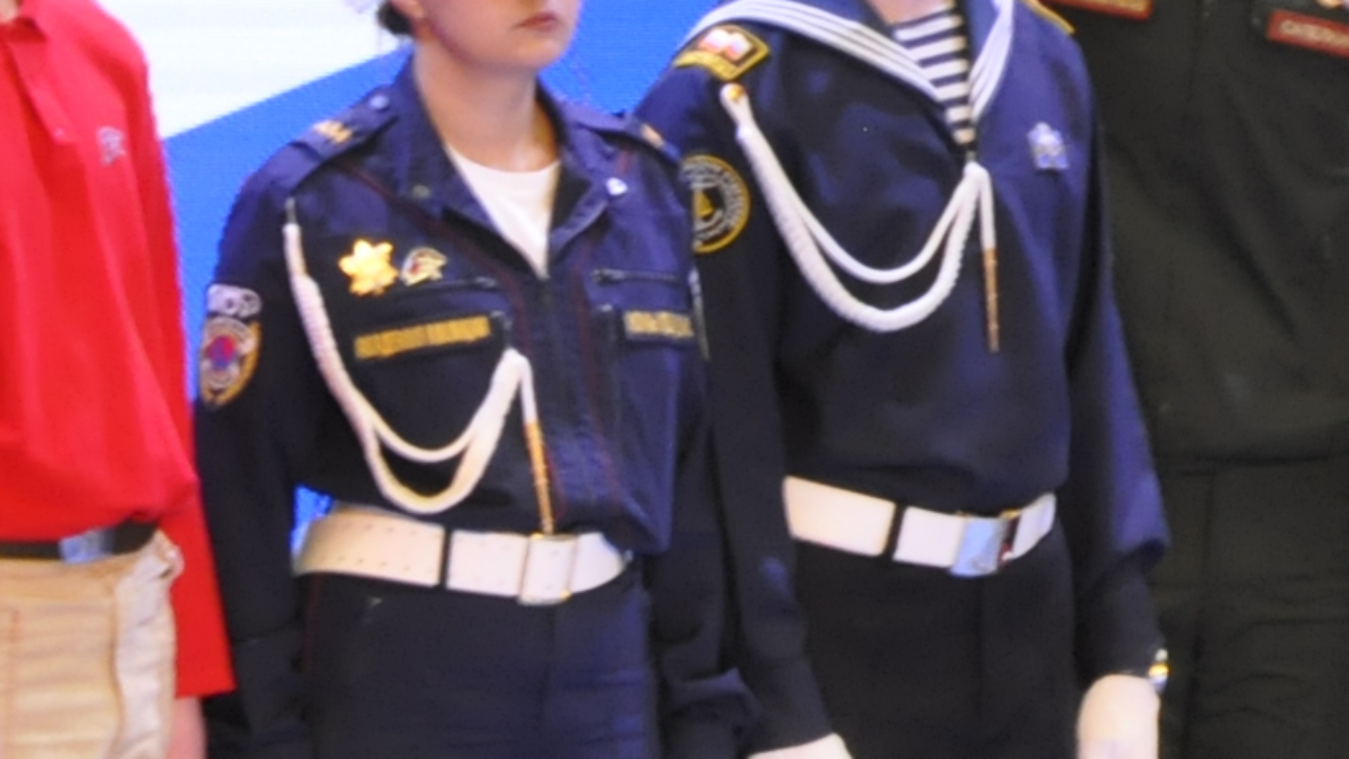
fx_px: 25185
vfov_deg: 1.7
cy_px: -317
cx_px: 2303
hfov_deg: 3.1
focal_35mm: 704
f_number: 5.6
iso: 900
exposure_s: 1/30
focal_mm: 90
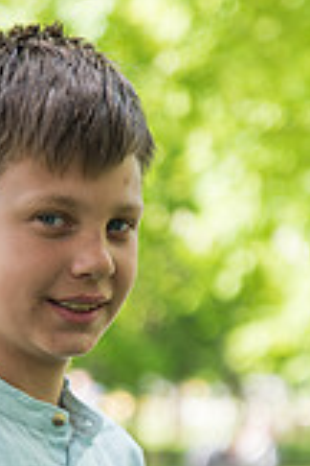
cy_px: 544
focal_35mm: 195
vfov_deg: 10.4
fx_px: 2519
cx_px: 69
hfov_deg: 7.0
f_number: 2.8
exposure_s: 1/320
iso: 250
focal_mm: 70
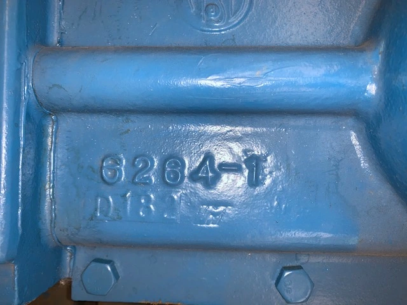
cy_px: 152
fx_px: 306
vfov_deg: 53.1
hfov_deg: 67.3
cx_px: 204
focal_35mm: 26
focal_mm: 4.25
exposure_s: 1/20
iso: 25
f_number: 1.8
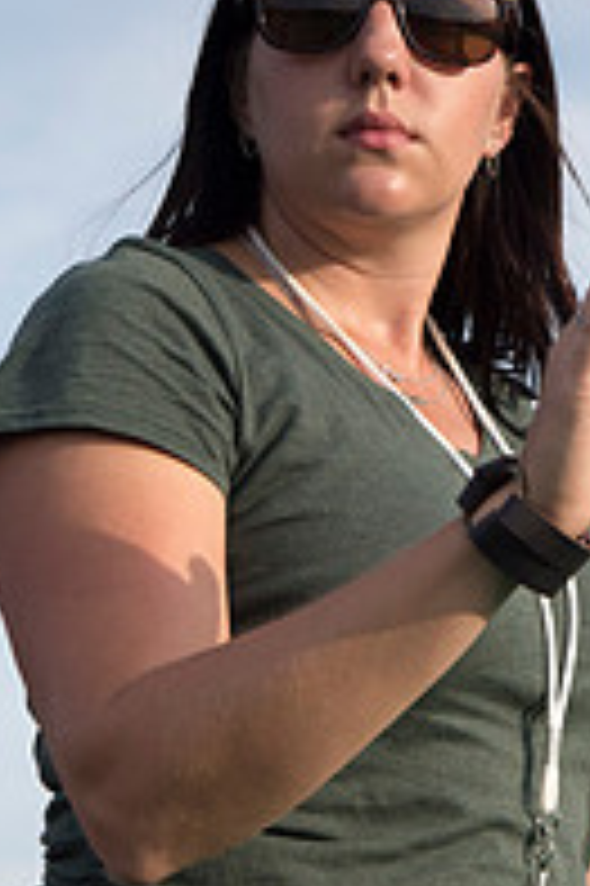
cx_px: 946
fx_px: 4063
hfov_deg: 8.1
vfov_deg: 12.4
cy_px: 160
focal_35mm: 165
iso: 800
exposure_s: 1/4000
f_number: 5.6
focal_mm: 56
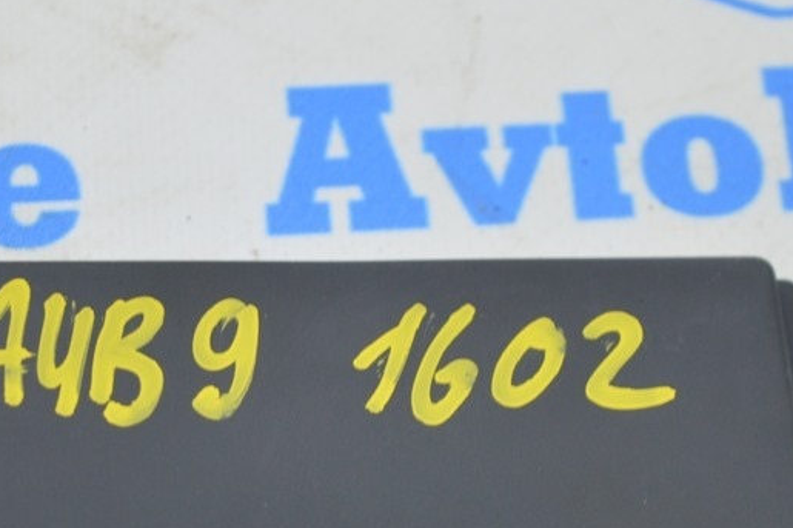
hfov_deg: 12.5
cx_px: 289
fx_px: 3611
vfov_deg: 8.3
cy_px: 492
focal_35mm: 164
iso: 400
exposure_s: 1/20
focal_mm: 55
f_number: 5.6
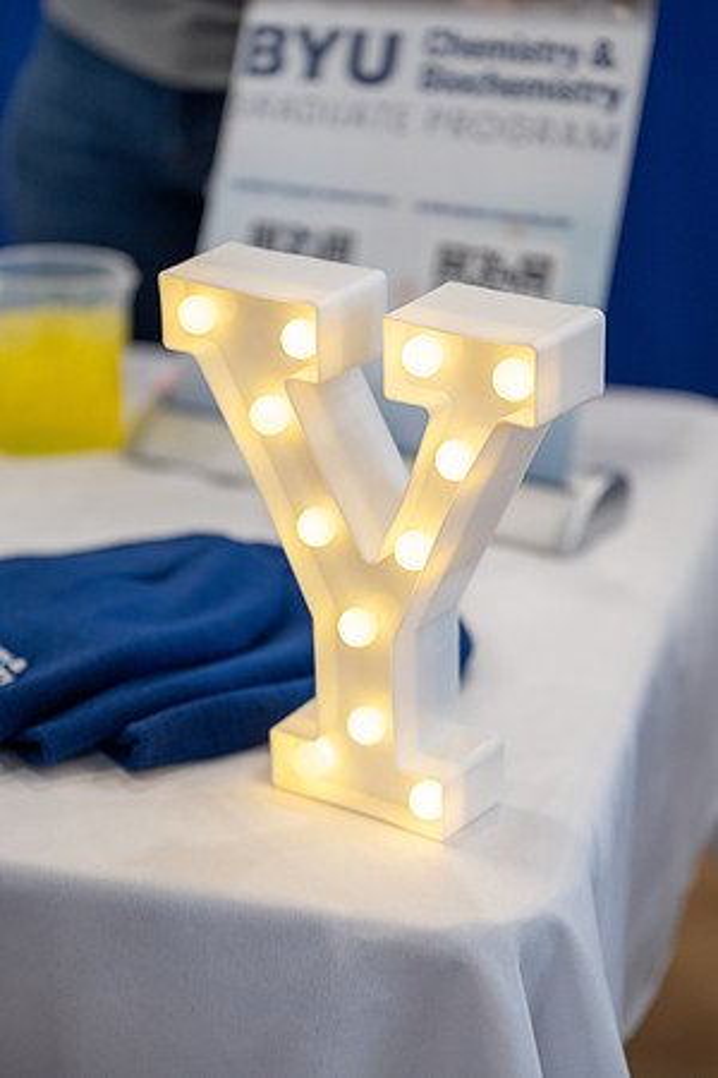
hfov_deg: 19.5
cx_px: 359
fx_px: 2094
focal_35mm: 70
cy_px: 539
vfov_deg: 28.8
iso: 1250
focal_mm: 70
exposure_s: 1/200
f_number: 3.2
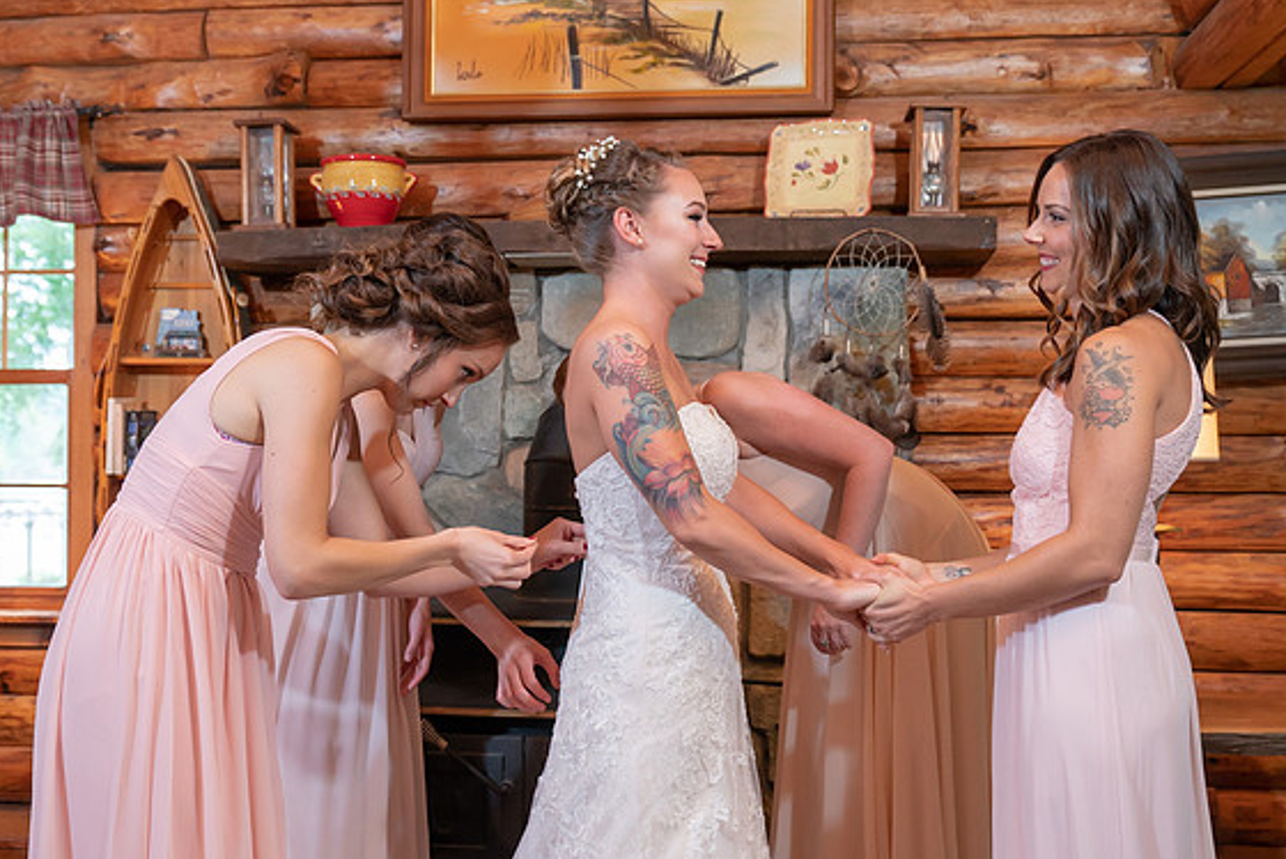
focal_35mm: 37
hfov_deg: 51.9
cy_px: 425
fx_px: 1322
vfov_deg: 36.0
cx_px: 626
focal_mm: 34
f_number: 4
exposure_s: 1/200
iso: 2000
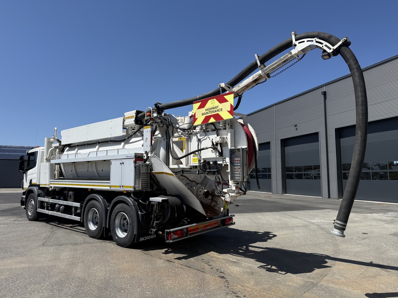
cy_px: 149
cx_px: 199
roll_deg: -0.6
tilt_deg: +6.3
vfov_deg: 56.8
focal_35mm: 24
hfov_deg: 71.6
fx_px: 276
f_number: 1.78
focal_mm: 6.76
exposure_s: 1/6173
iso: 80
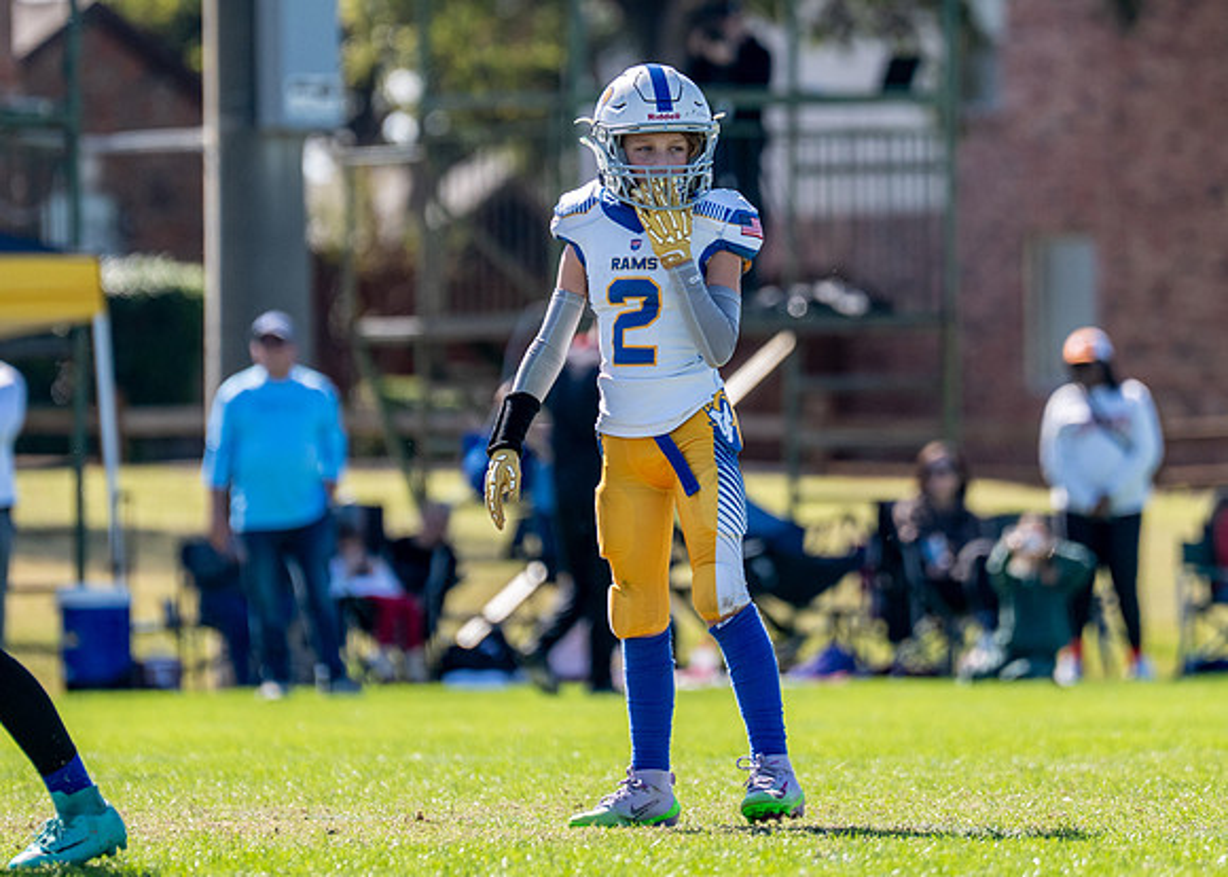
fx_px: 14248
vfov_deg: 3.5
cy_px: 290
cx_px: 671
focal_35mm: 409
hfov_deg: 4.9
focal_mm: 200
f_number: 2.8
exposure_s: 1/3200
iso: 200
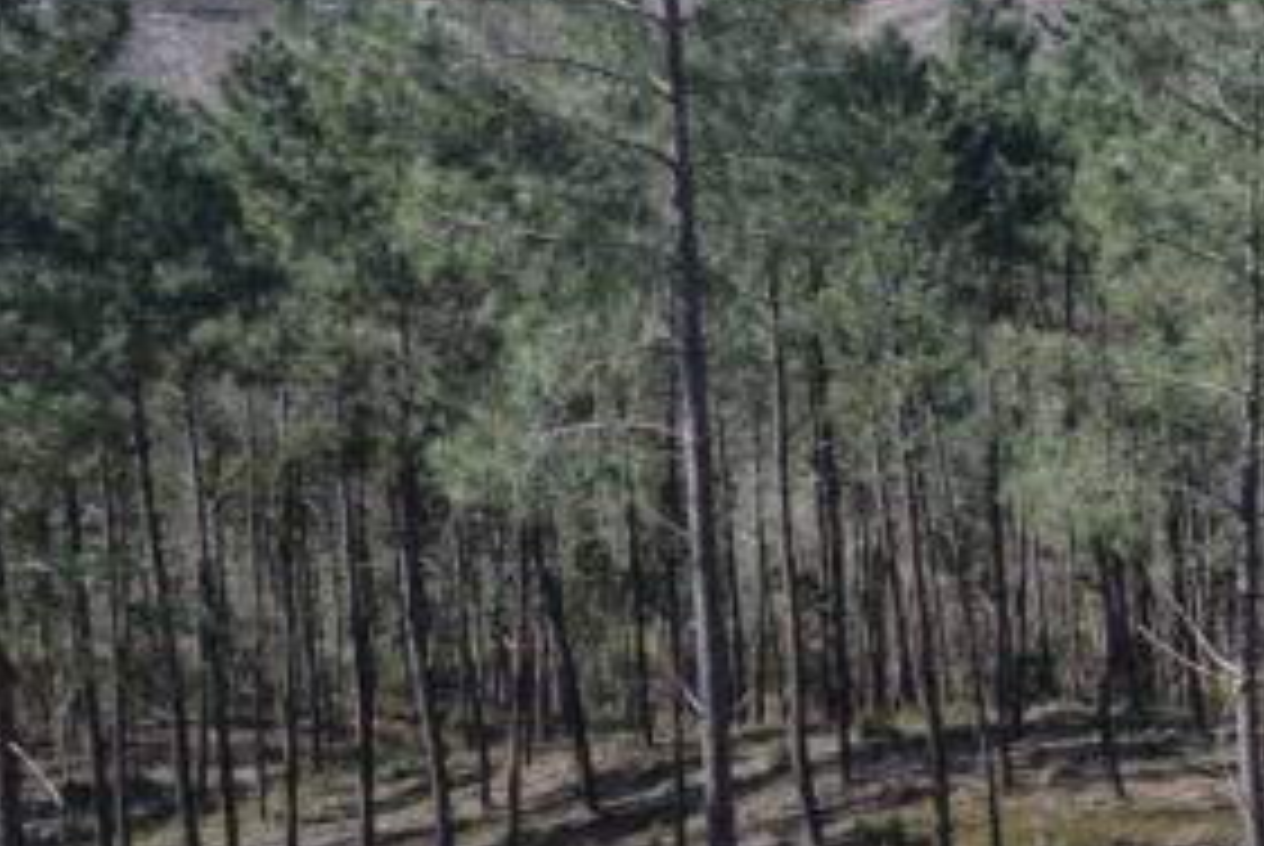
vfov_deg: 14.3
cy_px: 338
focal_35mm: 96
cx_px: 1457
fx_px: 3374
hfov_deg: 20.1
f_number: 9
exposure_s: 1/200
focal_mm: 24
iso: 200
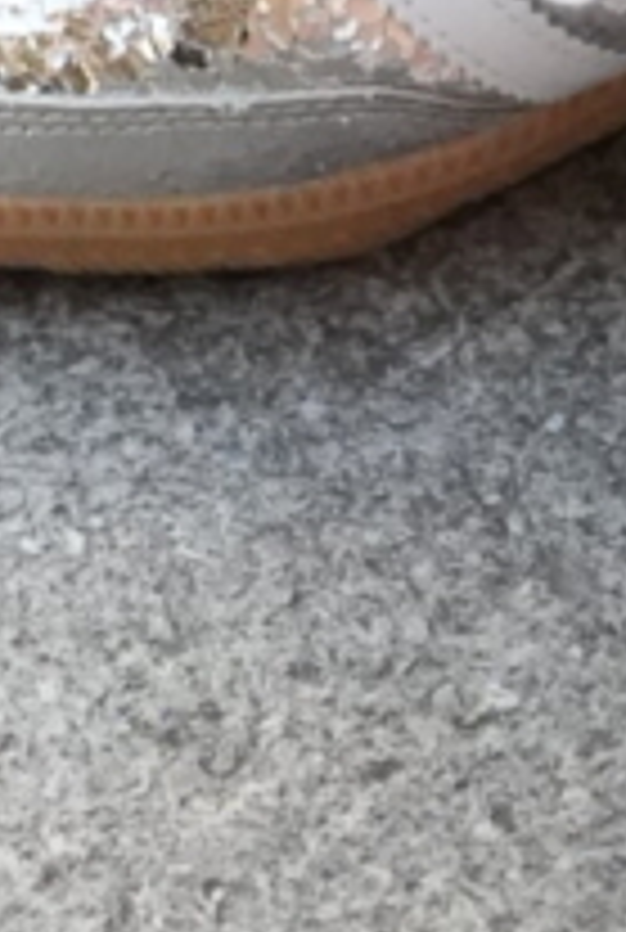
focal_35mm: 255
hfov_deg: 5.3
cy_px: -344
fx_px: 6618
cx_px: 1049
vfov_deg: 7.9
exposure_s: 1/4098
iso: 8000
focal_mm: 31
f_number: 2.8
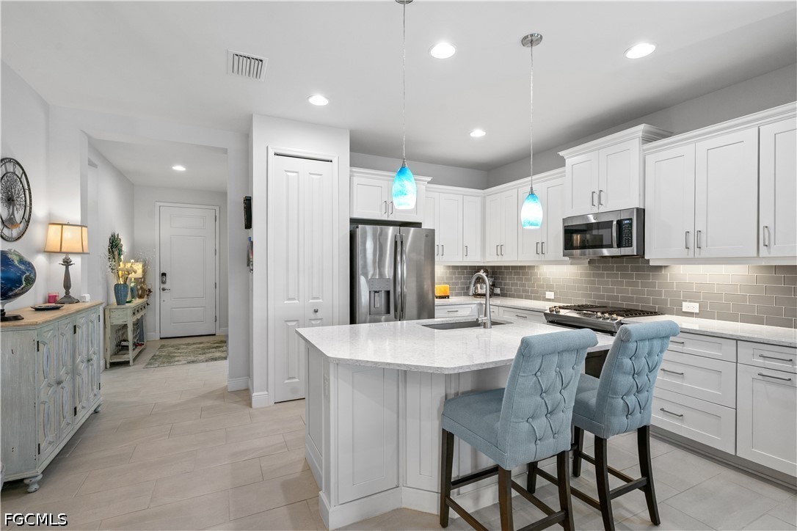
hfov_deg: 96.7
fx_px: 354
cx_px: 398
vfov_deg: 73.7
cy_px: 266
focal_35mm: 16
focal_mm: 16
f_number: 8
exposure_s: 1/20
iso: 400
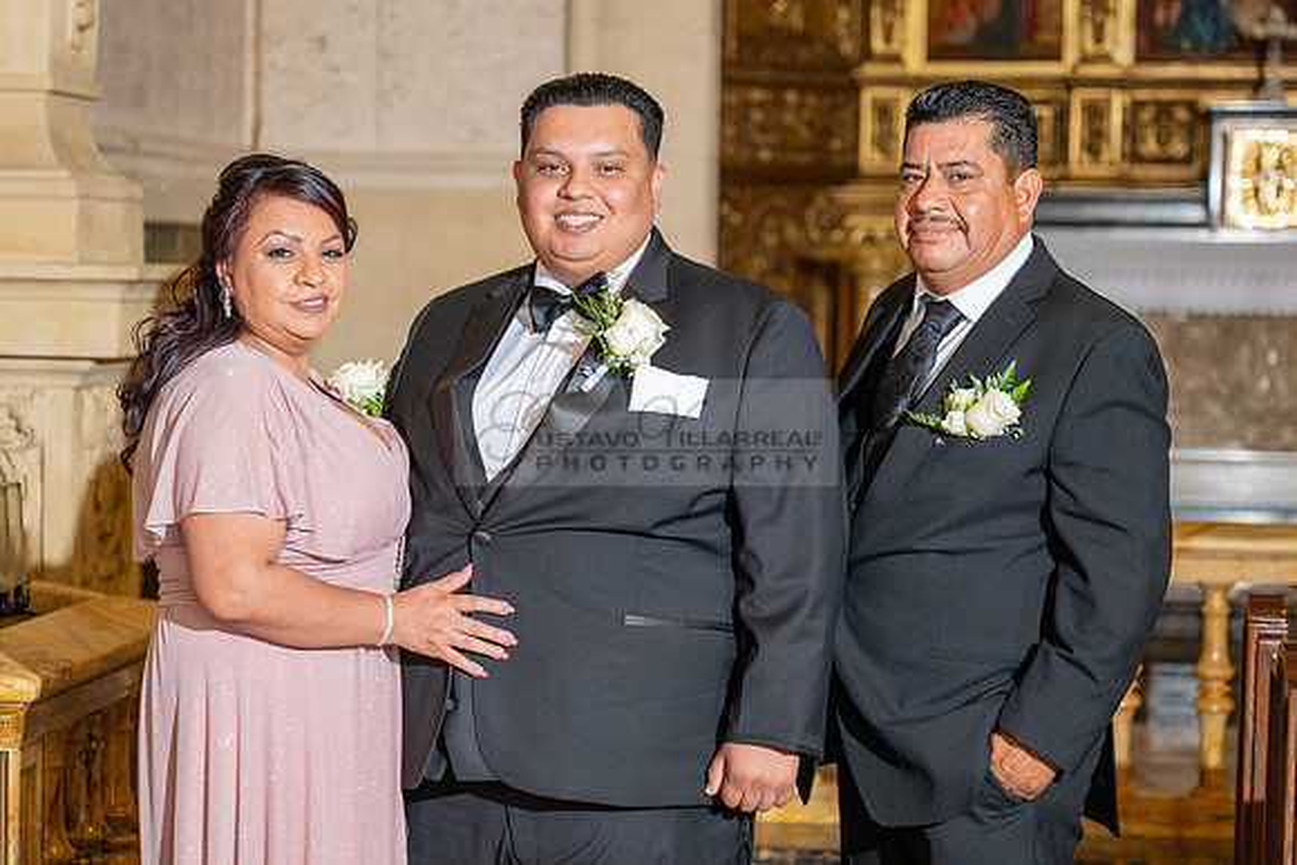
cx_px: 513
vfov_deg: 14.8
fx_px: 3328
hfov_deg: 22.0
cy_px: 529
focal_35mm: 92
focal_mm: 70
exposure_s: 1/200
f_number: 2.8
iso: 1000
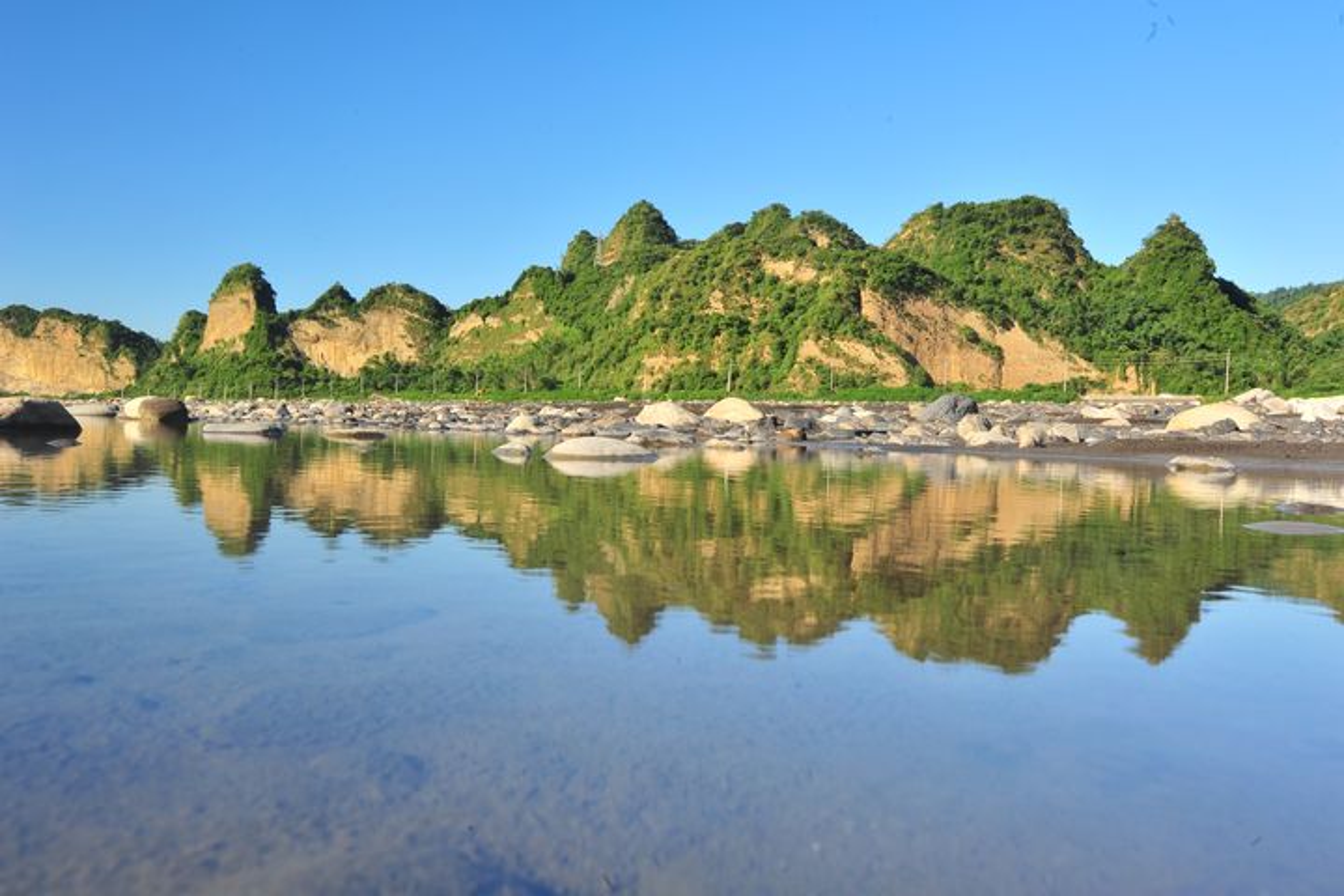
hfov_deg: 54.4
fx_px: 1307
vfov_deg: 37.9
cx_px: 672
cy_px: 448
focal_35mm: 35
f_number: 20
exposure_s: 1/20
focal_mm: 35
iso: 200
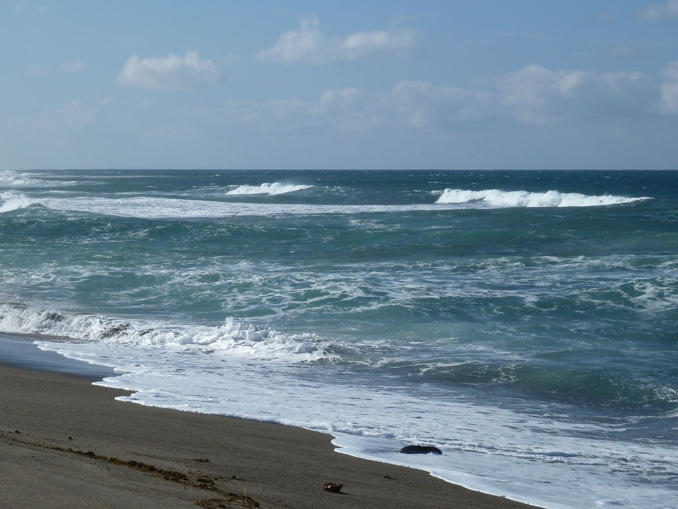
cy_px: 254
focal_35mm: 104
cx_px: 339
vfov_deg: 14.2
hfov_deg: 18.9
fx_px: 2037
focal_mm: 17
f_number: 5.6
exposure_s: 1/640
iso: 80
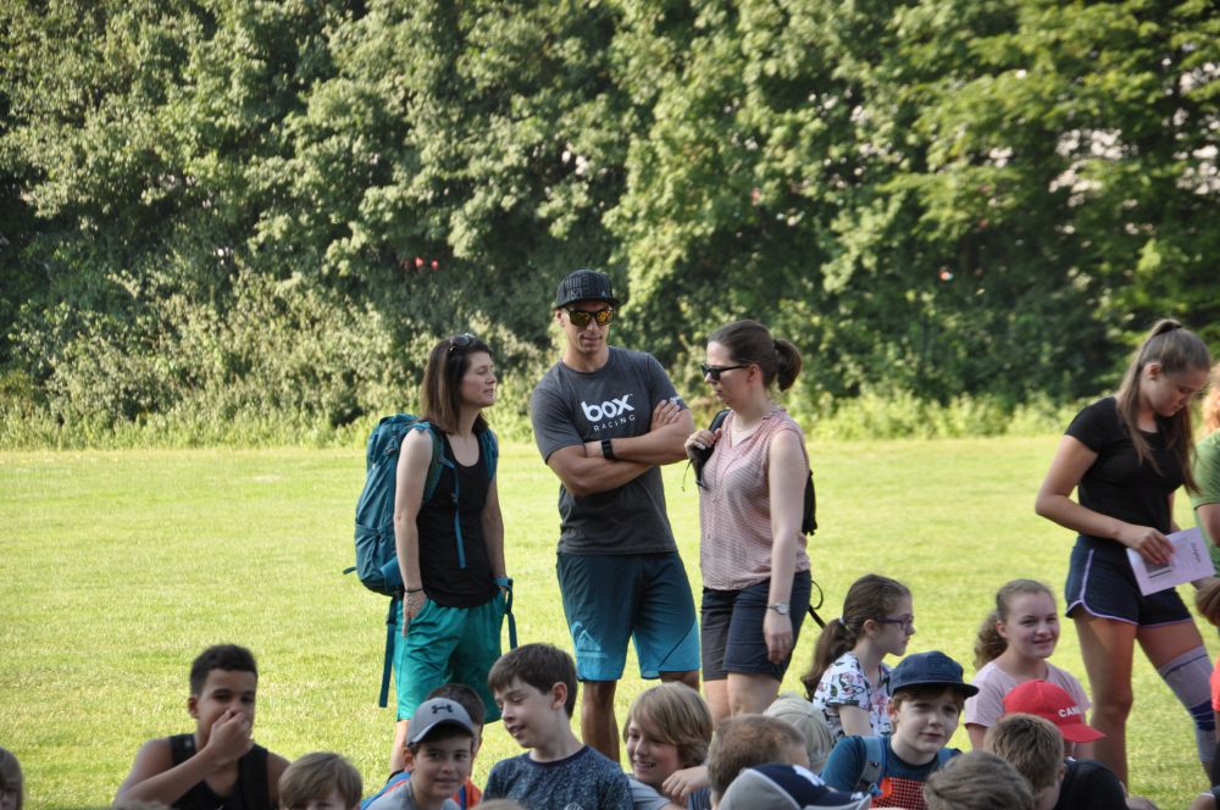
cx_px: 610
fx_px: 5331
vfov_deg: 8.7
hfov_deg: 13.1
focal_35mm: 158
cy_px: 405
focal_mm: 105
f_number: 6.3
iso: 250
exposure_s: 1/200
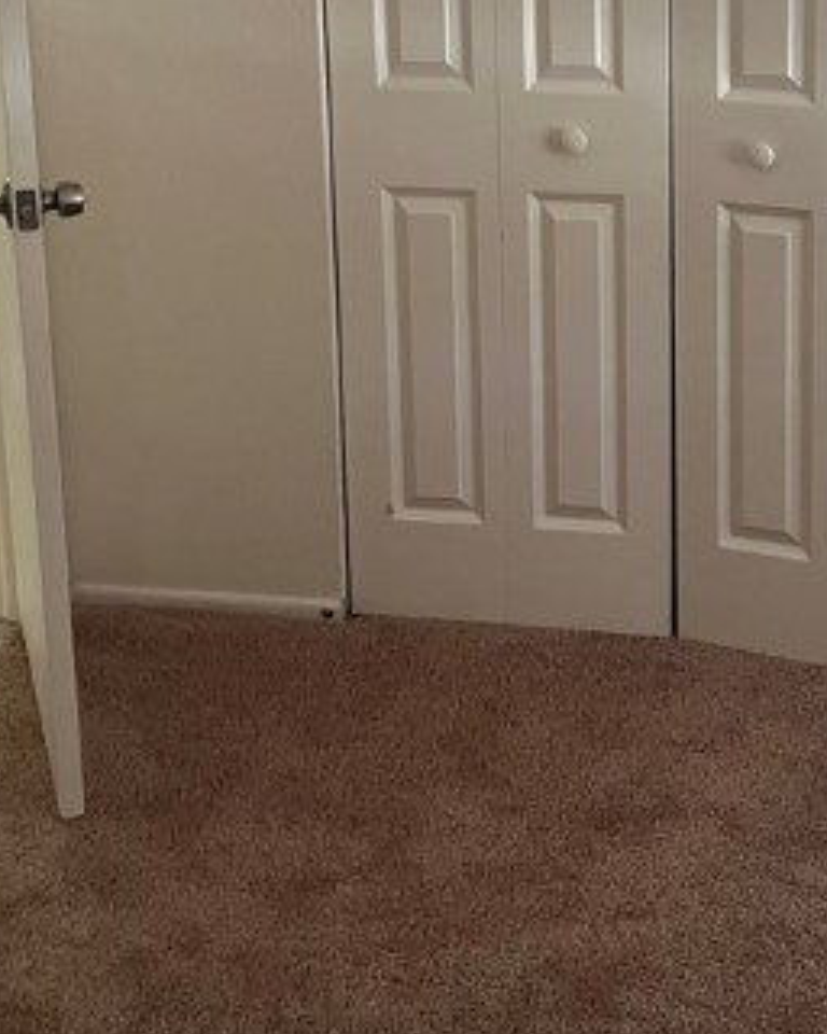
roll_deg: +1.3
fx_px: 1866
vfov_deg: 30.2
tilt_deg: -11.7
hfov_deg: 24.5
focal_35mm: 61
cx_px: 675
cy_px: 197
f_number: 1.6
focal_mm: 5.1
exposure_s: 1/60
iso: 250
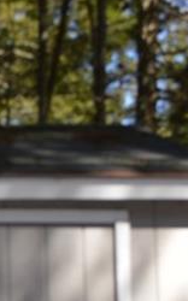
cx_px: -159
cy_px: 348
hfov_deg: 8.4
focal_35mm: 150
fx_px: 1231
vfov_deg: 13.6
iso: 100
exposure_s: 1/200
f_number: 5.6
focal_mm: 24
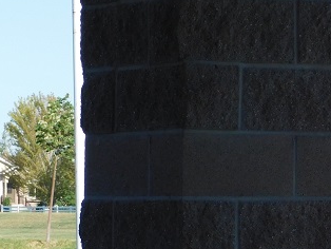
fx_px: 2555
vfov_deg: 5.6
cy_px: 241
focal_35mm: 267
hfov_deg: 7.3
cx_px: -94
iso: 125
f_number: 4.5
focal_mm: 16.1
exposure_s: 1/640
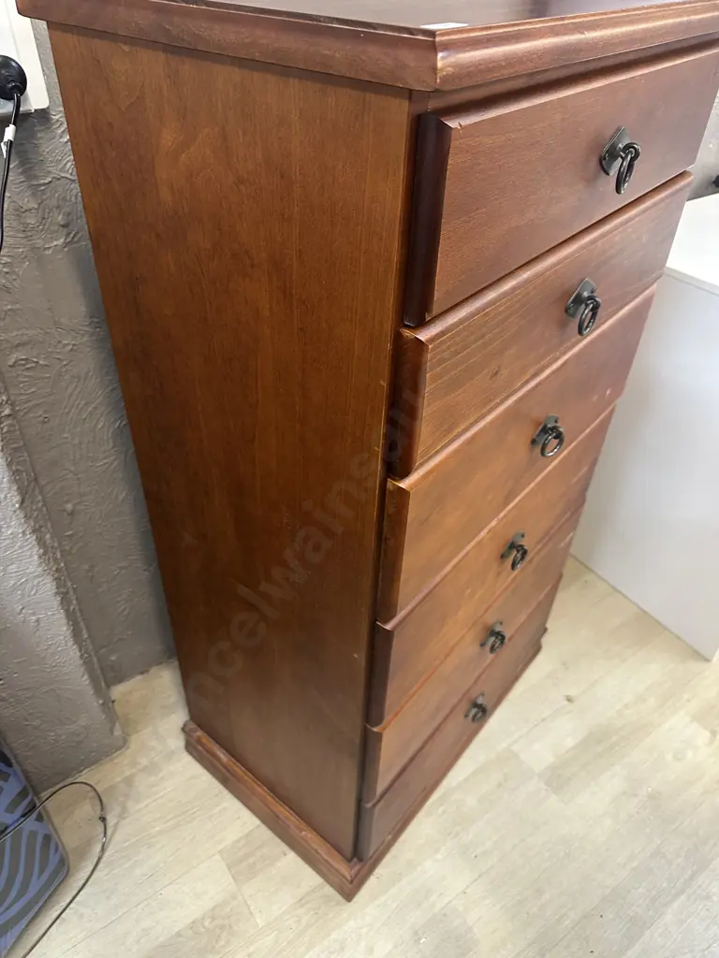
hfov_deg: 56.8
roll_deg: -1.8
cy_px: 479
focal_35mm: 24
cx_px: 360
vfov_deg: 71.6
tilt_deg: -36.9
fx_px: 665
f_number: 1.78
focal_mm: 6.86
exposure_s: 1/50
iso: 320
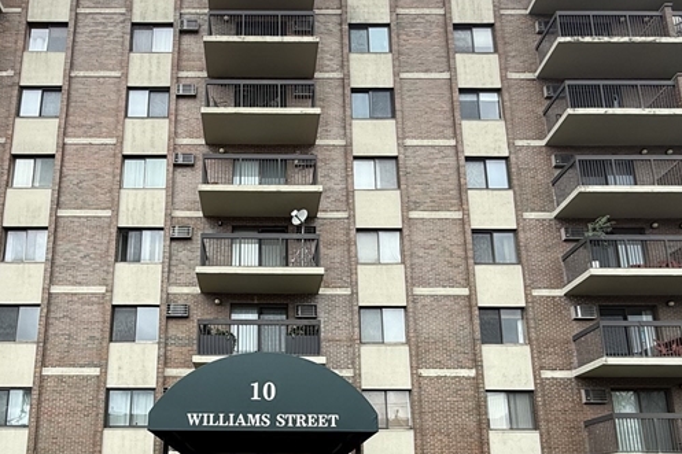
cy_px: 387
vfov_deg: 41.0
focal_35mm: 30
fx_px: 568
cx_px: 262
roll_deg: -0.7
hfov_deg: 61.2
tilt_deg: +13.2
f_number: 2.2
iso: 50
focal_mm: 2.22
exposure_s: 1/451
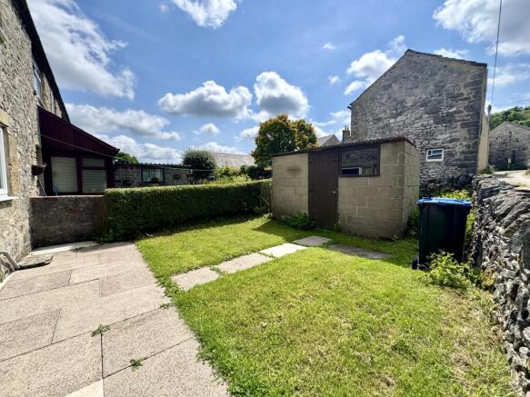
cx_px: 265
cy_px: 198
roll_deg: -0.1
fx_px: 214
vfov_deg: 85.7
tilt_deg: -3.7
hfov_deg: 102.1
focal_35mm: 14
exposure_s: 1/1709
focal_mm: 2.22
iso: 50
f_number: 2.2
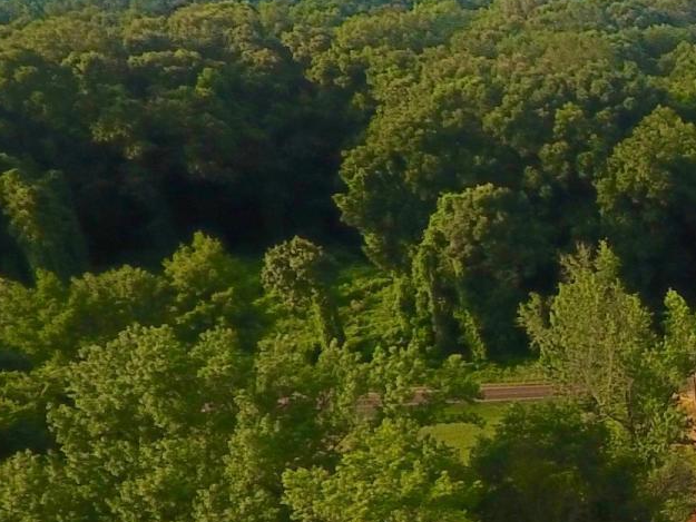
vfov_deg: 14.9
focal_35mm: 96
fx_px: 1931
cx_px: 1626
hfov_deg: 14.4
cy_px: 614
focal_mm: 3.61
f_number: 2.8
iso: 100
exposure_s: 1/445
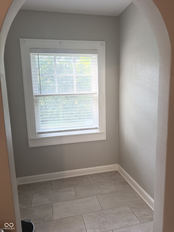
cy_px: 116
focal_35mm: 24
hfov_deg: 56.8
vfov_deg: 71.6
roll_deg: +1.1
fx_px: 161
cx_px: 87
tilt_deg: -8.9
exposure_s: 1/180
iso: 80
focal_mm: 6.76
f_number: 1.78
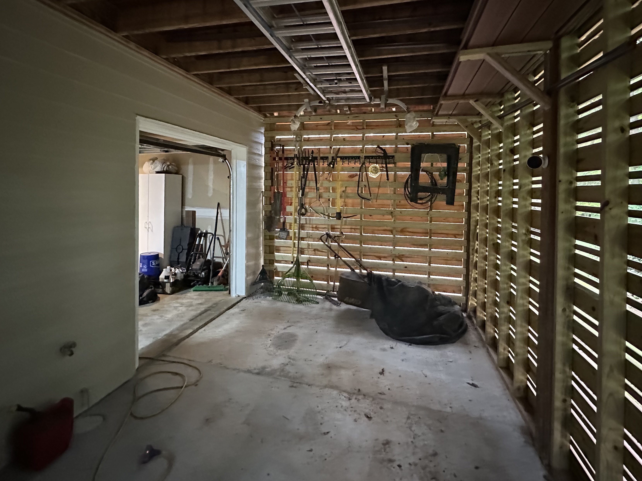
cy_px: 193
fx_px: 315
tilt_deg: -0.7
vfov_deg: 73.9
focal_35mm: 17
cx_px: 328
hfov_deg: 91.0
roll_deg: -1.3
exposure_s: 1/41
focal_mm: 2.22
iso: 1250
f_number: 2.2
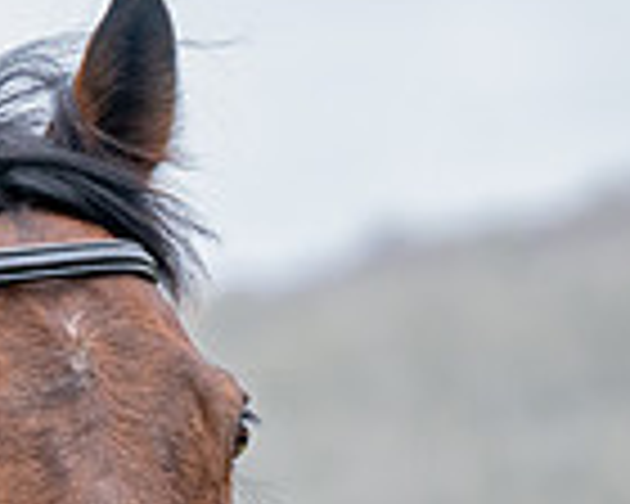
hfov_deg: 2.9
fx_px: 12287
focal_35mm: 659
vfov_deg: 2.3
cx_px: 343
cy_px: 868
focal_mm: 135
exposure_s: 1/500
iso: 400
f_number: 5
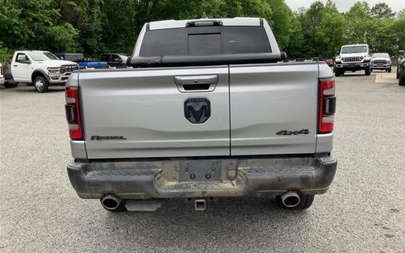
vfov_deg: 38.3
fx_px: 364
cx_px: 202
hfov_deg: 58.1
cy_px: 132
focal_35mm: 33
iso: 25
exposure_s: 1/220
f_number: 2.4
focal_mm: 3.3
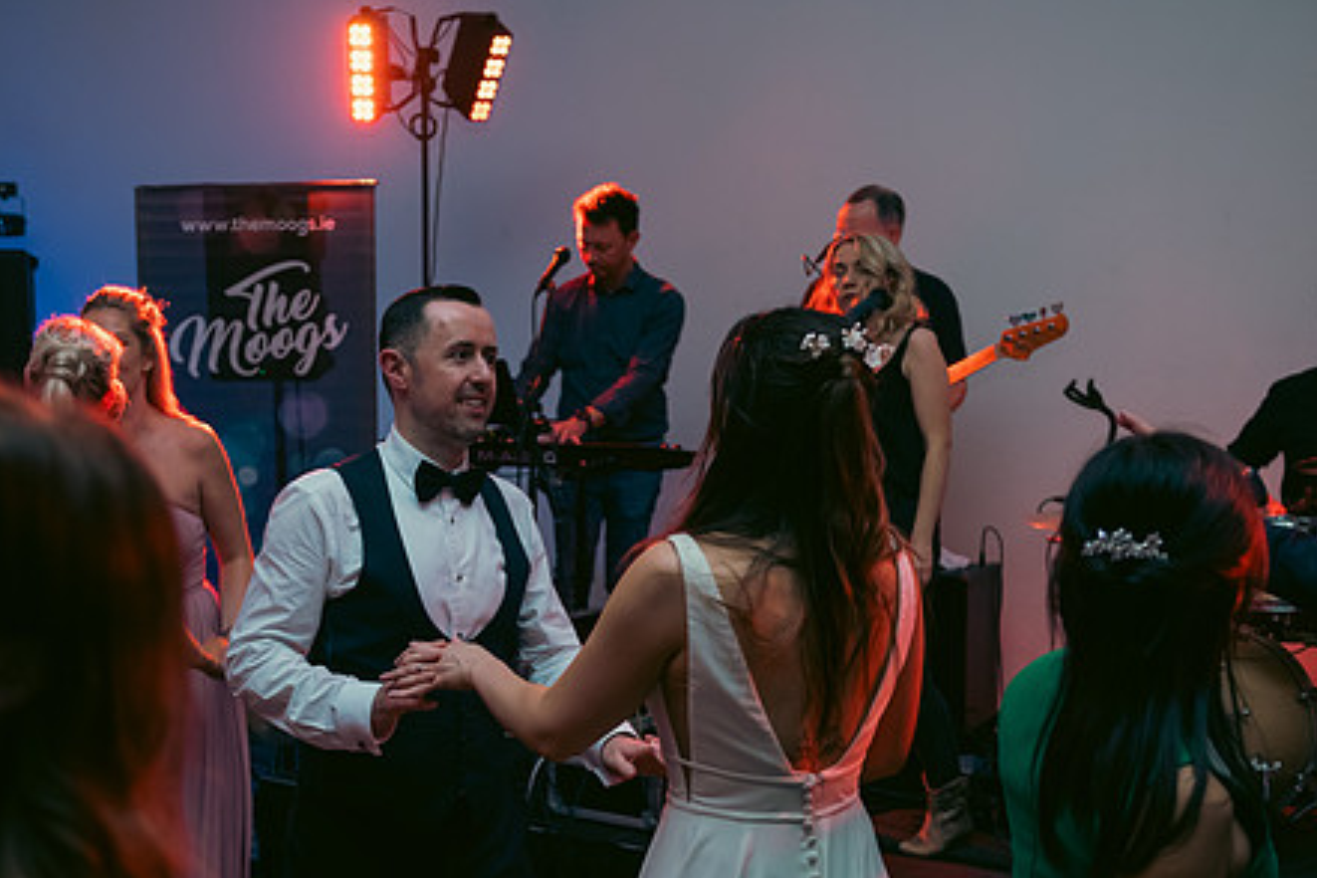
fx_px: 1829
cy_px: 575
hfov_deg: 39.5
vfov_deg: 26.9
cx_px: 544
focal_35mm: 50
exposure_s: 1/160
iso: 800
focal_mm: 38
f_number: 3.5
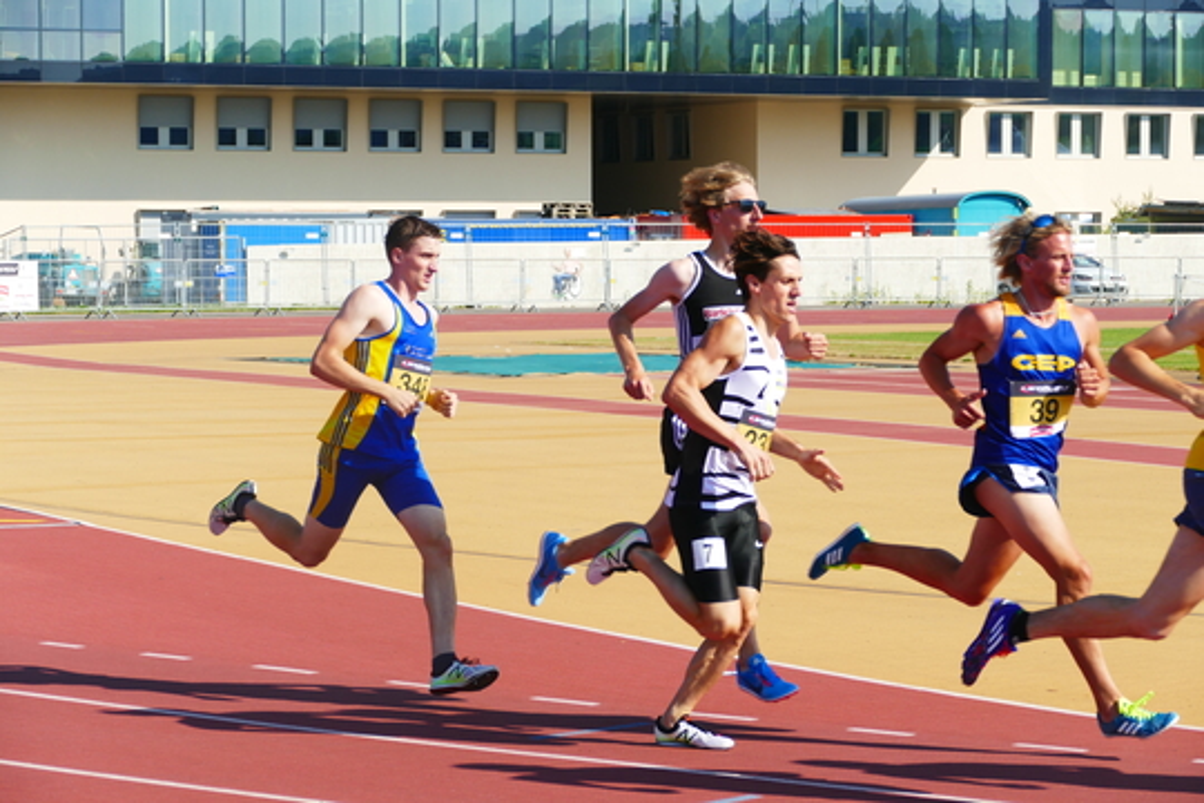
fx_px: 4080
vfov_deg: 11.2
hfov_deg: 16.8
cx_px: 602
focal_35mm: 122
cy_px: 402
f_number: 3.9
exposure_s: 1/1000
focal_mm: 44.41
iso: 125
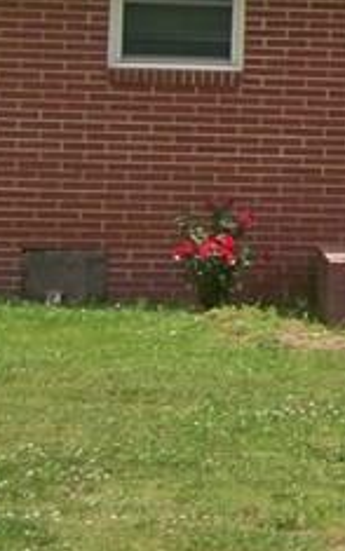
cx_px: 983
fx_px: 2917
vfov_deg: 10.7
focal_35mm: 194
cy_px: 12
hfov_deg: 6.3
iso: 80
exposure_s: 1/640
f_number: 3.7
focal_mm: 7.5
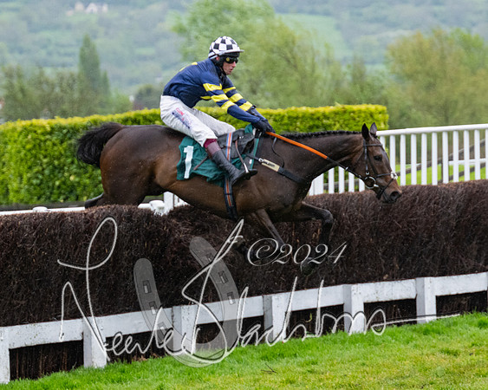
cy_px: 225
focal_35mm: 243
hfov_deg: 8.0
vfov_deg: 6.4
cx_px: 266
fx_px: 3508
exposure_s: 1/1250
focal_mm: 125
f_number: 4
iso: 1000
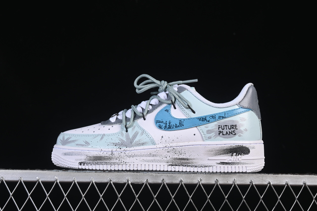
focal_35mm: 75
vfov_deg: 18.2
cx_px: 158
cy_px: 106
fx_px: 660
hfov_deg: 27.0
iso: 160
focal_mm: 50
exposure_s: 1/80
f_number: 8
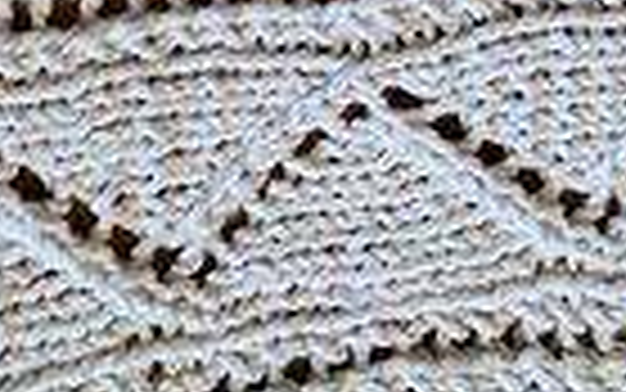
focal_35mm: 133
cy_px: -311
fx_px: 2270
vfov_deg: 9.4
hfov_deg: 15.7
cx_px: 372
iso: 200
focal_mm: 3.85
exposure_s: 1/17
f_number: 2.8
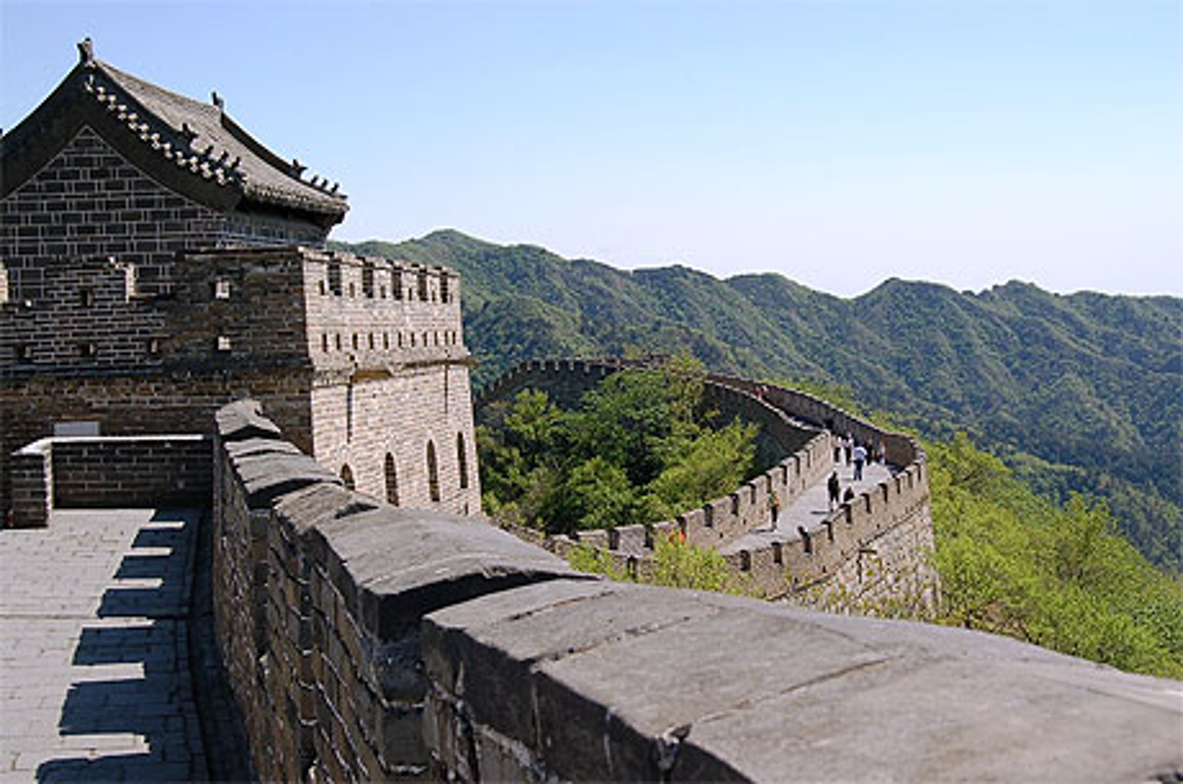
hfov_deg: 41.2
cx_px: 592
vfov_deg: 28.0
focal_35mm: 48
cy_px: 392
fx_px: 1575
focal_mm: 32
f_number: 10
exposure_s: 1/250
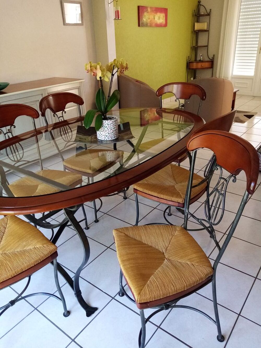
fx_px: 261
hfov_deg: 53.1
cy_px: 174
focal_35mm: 26
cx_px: 130
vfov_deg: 67.3
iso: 255
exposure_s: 1/33.3
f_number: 1.8
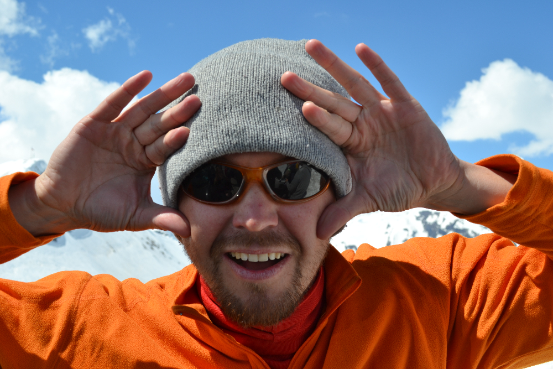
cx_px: 276
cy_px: 184
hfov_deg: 46.4
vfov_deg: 31.9
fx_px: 645
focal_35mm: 42
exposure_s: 1/320
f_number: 9
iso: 100
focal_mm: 28
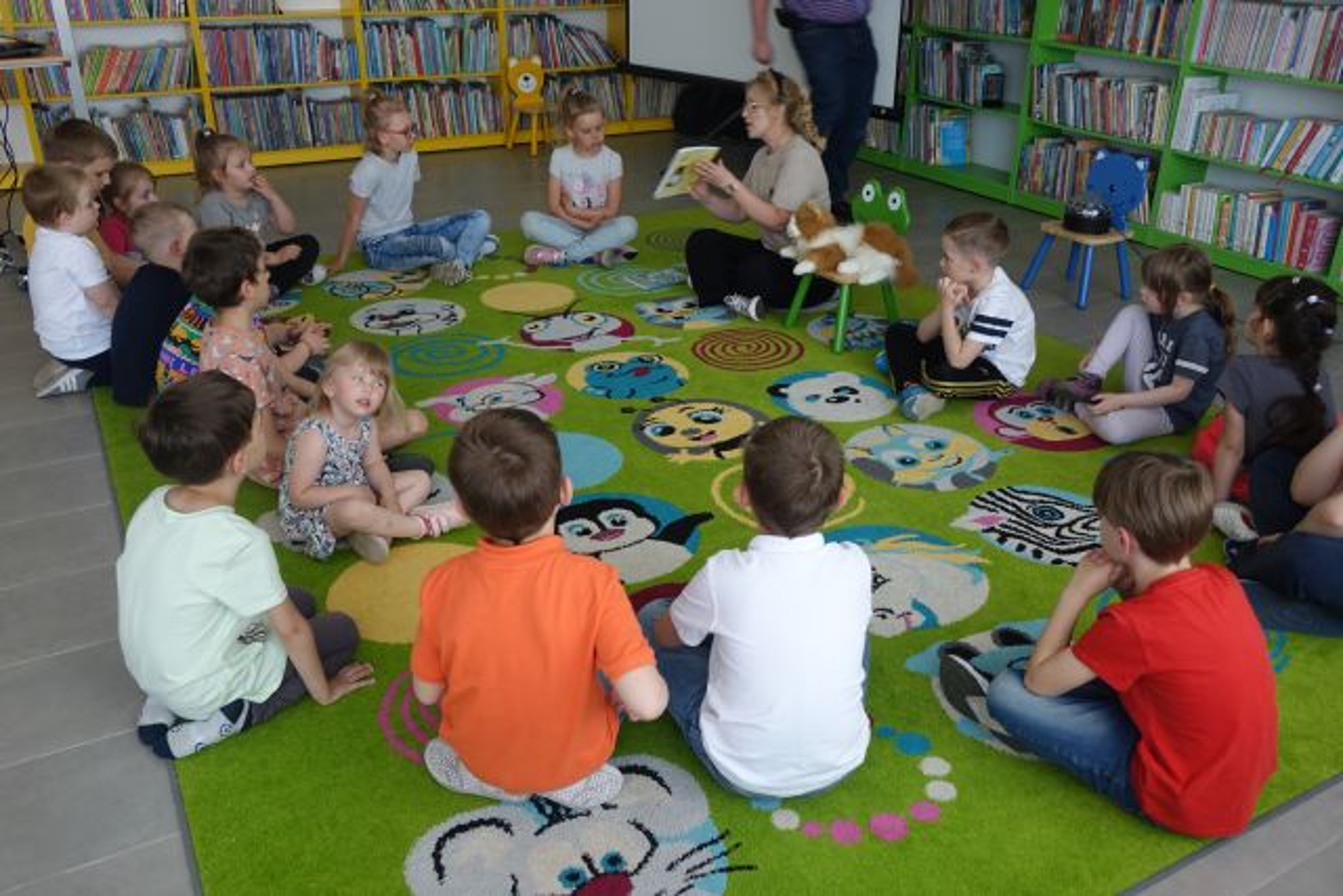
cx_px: 672
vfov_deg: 45.0
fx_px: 1082
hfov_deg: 63.6
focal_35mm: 29
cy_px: 448
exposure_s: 1/30
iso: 125
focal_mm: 10.7
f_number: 2.8
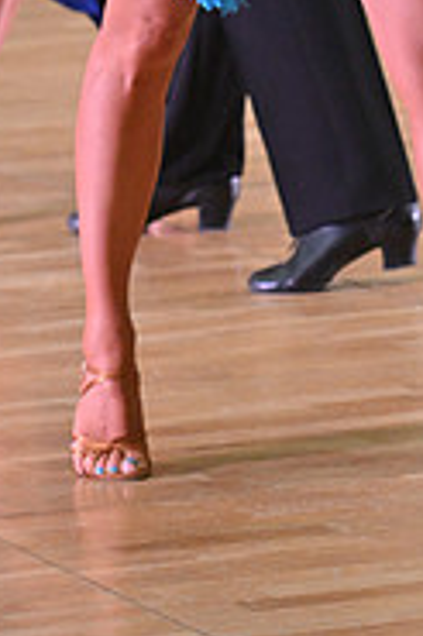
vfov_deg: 5.4
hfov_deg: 3.6
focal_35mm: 377
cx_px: 614
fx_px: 6657
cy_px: -196
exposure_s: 1/400
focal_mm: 120
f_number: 4
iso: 3200
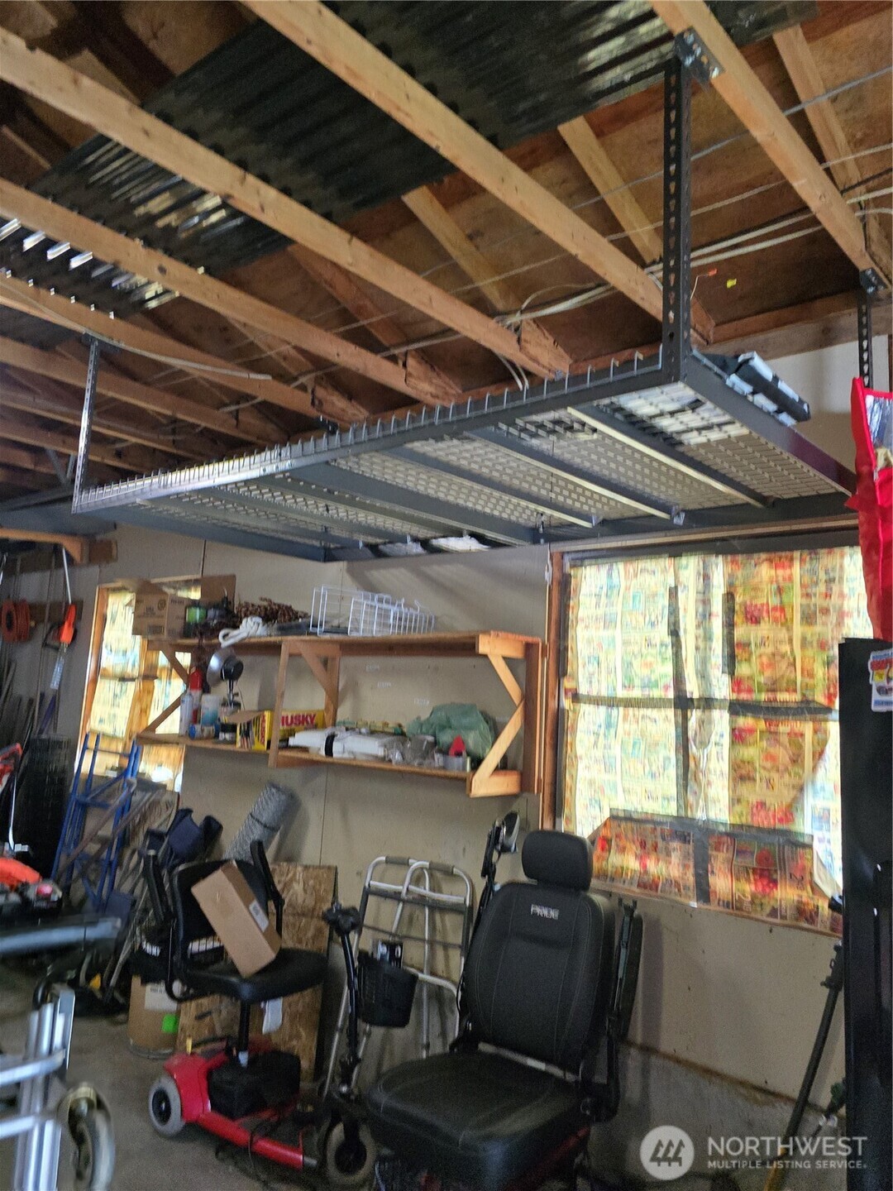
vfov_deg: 73.9
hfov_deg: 58.9
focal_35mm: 23
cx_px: 446
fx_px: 791
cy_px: 596
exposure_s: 1/120
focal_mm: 6.3
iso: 800
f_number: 1.7
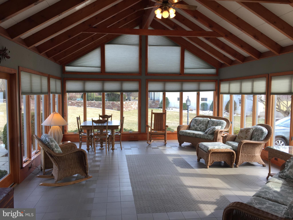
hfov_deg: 61.7
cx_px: 146
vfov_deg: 48.2
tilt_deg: -4.3
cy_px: 110
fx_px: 245
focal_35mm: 29
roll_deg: -0.3
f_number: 2.2
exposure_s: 1/120
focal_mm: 4.15
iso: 32
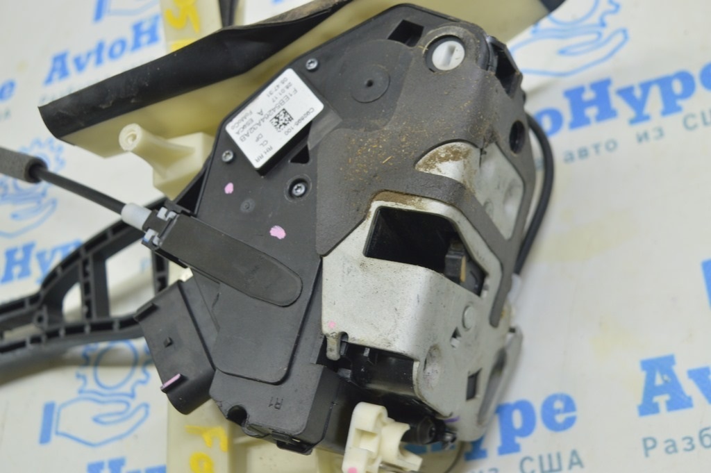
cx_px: 356
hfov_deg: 37.9
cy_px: 236
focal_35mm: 52
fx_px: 1036
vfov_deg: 25.7
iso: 400
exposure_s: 1/20
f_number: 5.6
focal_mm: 35
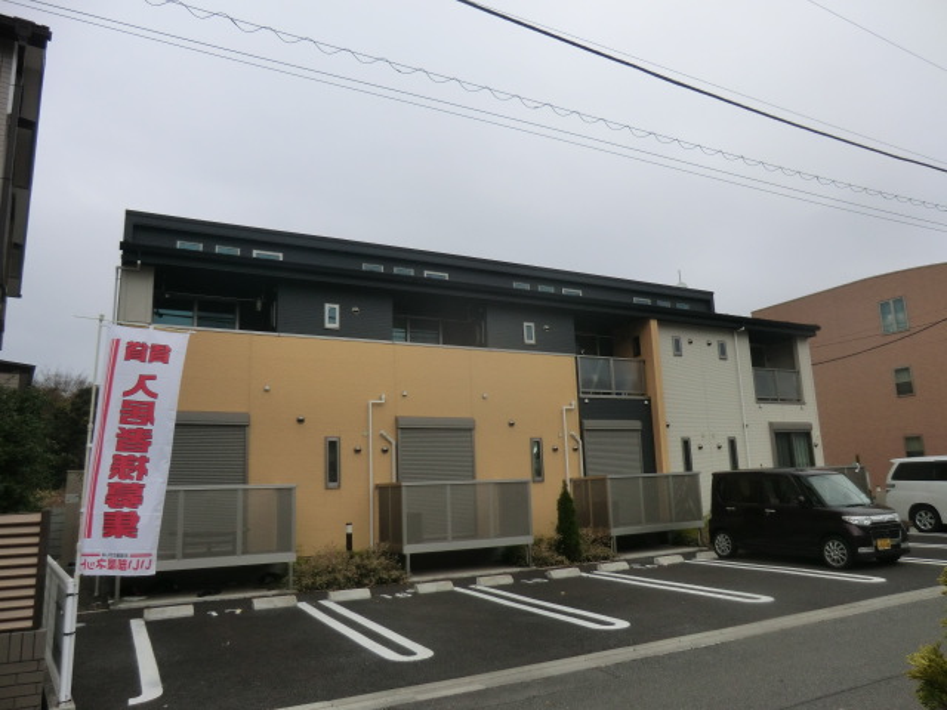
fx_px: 657
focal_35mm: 24
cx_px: 474
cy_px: 355
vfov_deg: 56.8
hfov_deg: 71.6
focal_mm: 4.3
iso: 80
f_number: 3.2
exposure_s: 1/1000
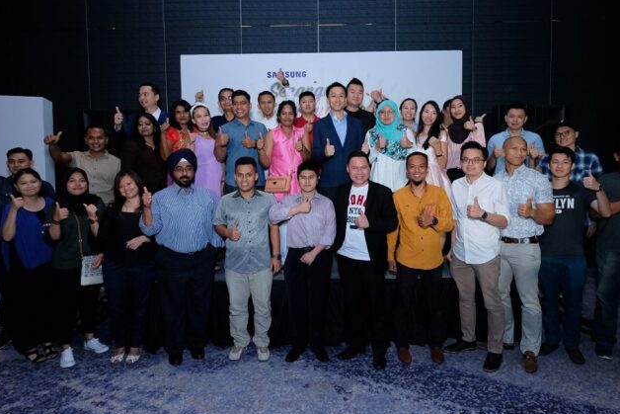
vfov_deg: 57.2
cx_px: 321
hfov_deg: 78.5
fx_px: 379
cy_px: 188
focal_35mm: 22
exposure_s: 1/250
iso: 2000
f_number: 4
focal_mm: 12
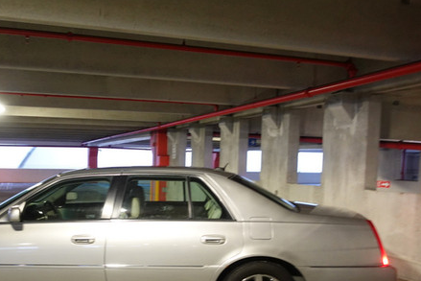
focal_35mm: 35
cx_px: 139
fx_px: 409
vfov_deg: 37.3
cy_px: 195
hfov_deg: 53.3
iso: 800
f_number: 2.8
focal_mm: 9.4
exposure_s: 1/30
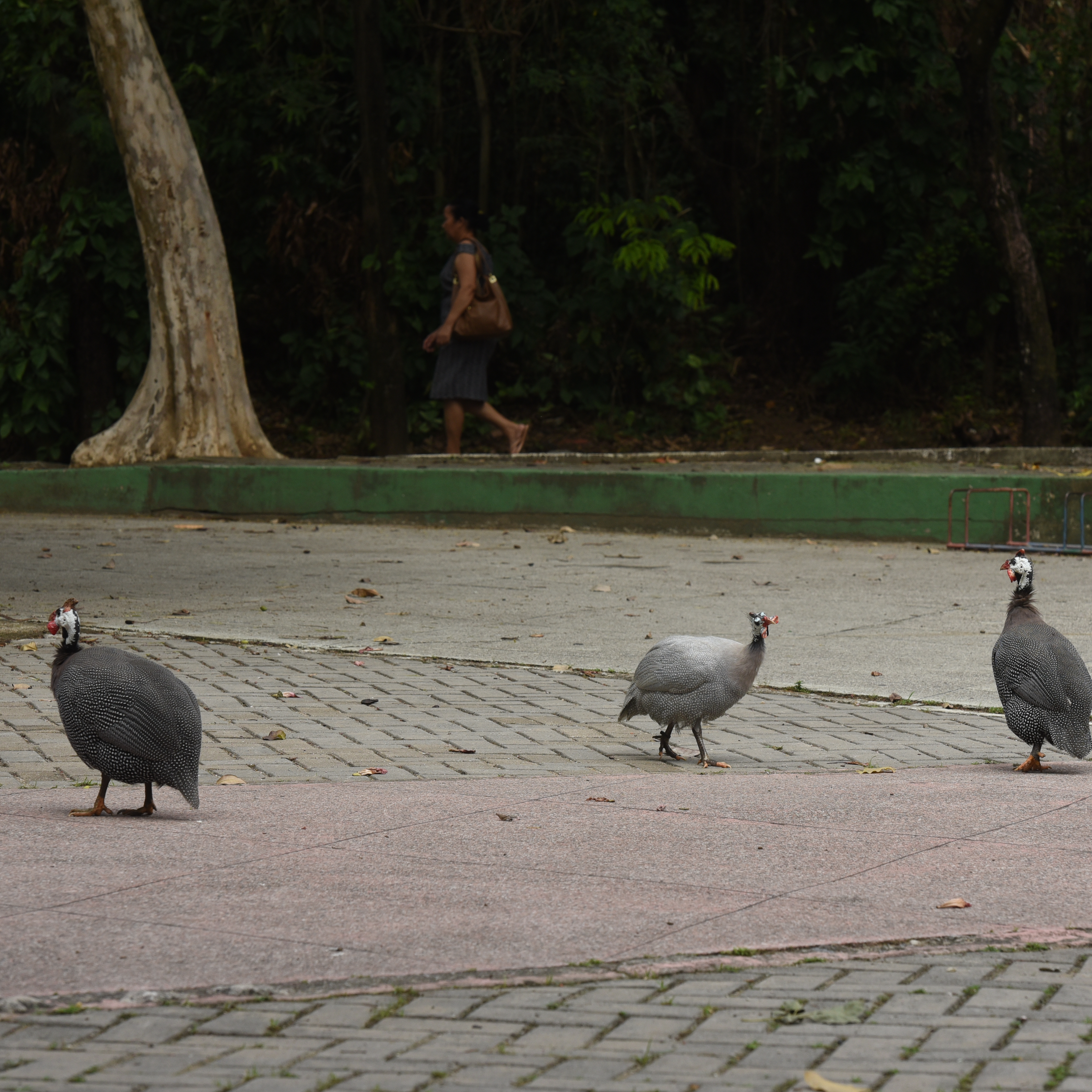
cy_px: 547
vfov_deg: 11.2
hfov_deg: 11.2
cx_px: 672
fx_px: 5568
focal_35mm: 156
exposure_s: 1/500
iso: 500
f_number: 11
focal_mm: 122
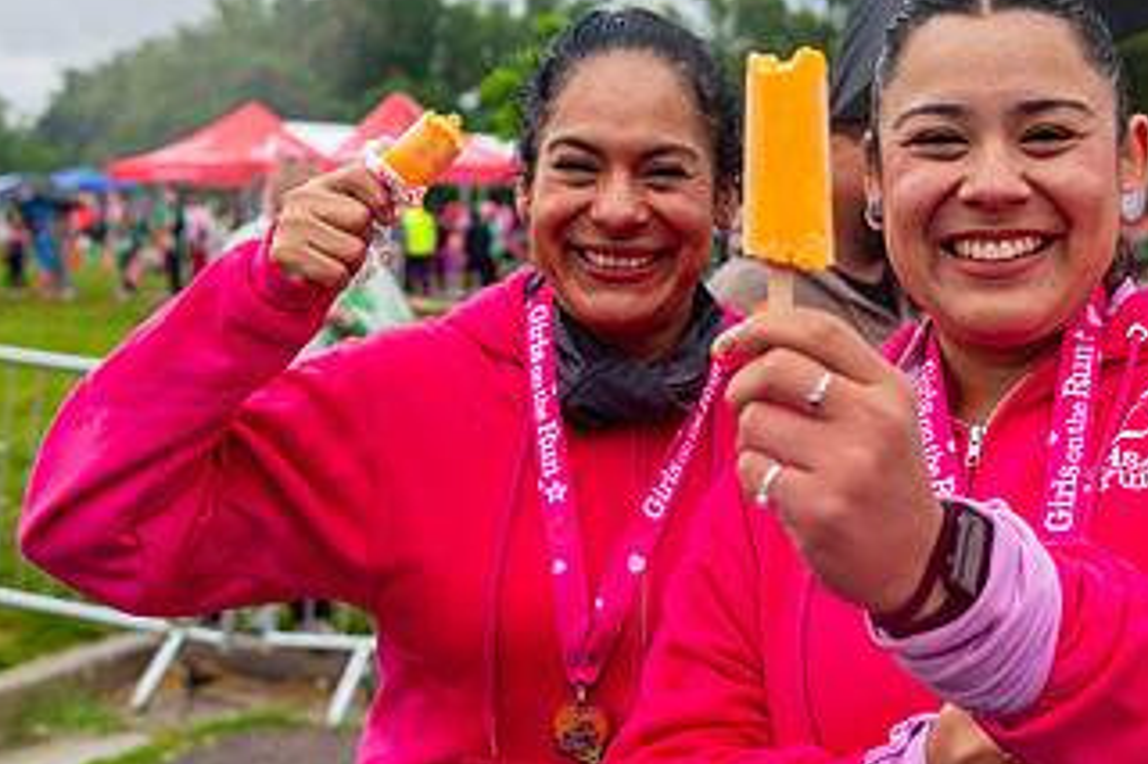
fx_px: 1849
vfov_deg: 23.2
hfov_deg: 34.2
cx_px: 775
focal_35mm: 58
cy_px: 233
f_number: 4
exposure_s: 1/3200
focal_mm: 32
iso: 1600
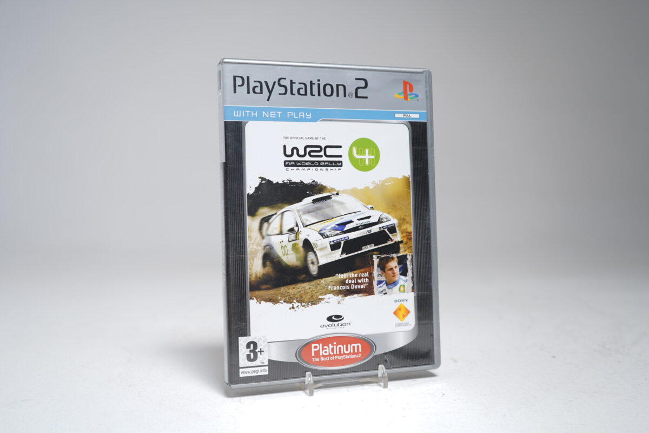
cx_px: 324
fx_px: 631
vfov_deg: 37.9
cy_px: 216
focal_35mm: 35
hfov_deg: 54.4
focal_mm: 35
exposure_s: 1/4
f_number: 5
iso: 64
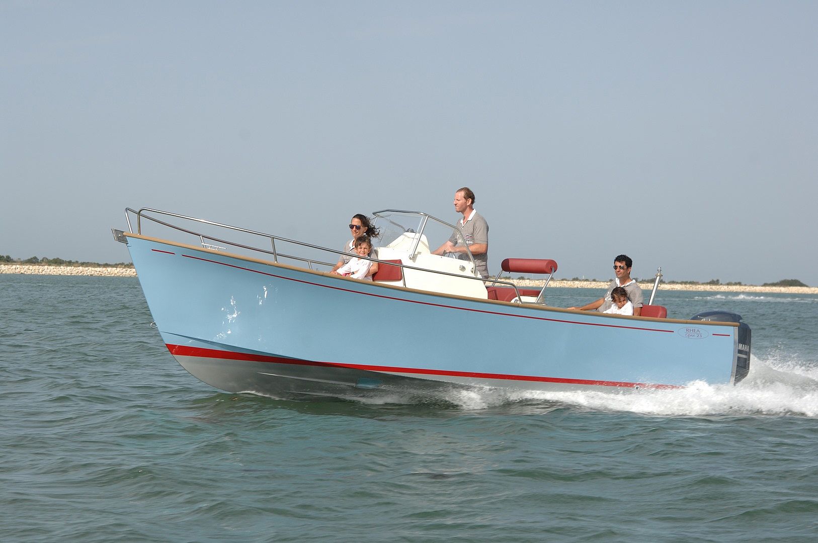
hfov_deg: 22.6
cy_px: 272
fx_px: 2043
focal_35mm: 90
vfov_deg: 15.2
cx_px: 409
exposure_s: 1/750
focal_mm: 60
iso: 200
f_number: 8
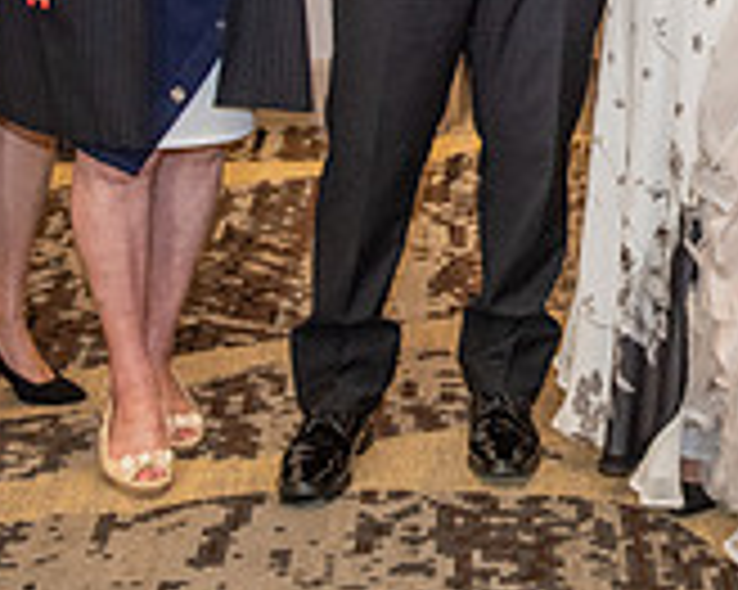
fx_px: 2619
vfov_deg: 12.5
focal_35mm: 120
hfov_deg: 15.6
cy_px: -133
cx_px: 825
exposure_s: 1/200
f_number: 2.8
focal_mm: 31
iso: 1600
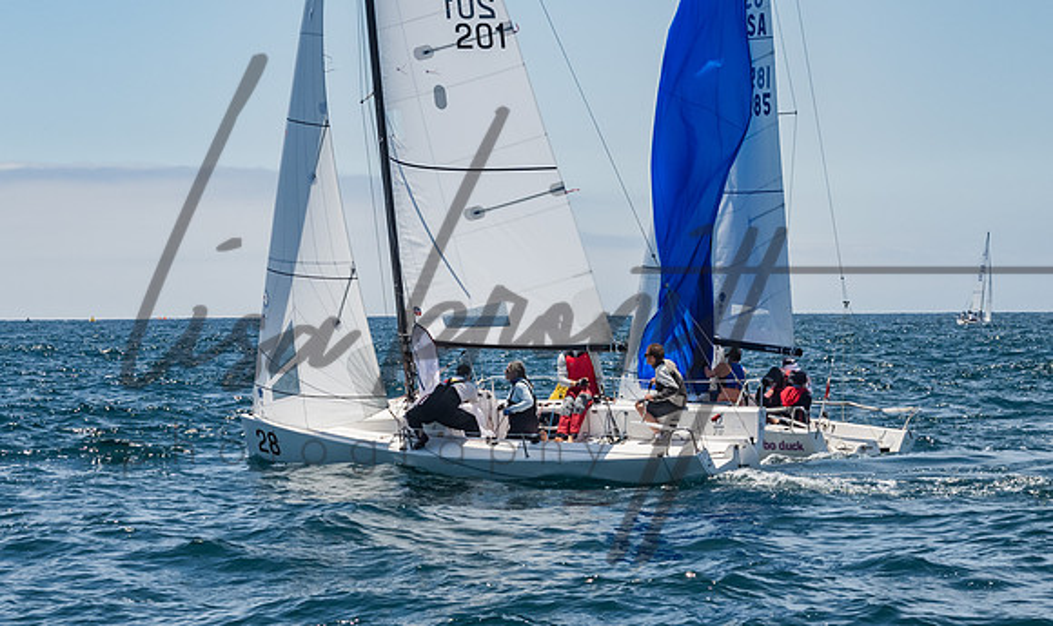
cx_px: 507
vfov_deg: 8.4
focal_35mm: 151
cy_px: 416
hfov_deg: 14.1
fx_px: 4272
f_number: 14
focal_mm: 82
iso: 640
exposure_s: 1/1250
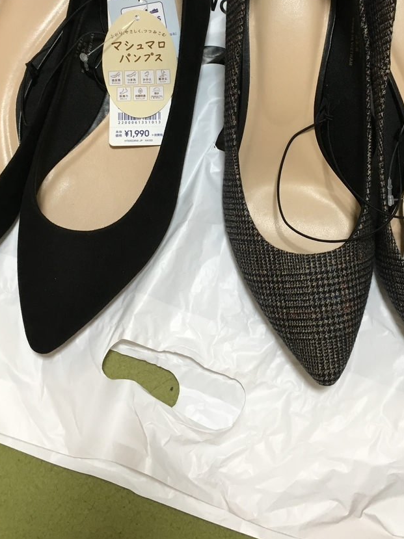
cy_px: 162
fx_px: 654
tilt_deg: -76.7
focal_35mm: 42
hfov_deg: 34.3
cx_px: 211
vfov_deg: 43.9
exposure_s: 1/30
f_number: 2.2
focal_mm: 4.15
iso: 80
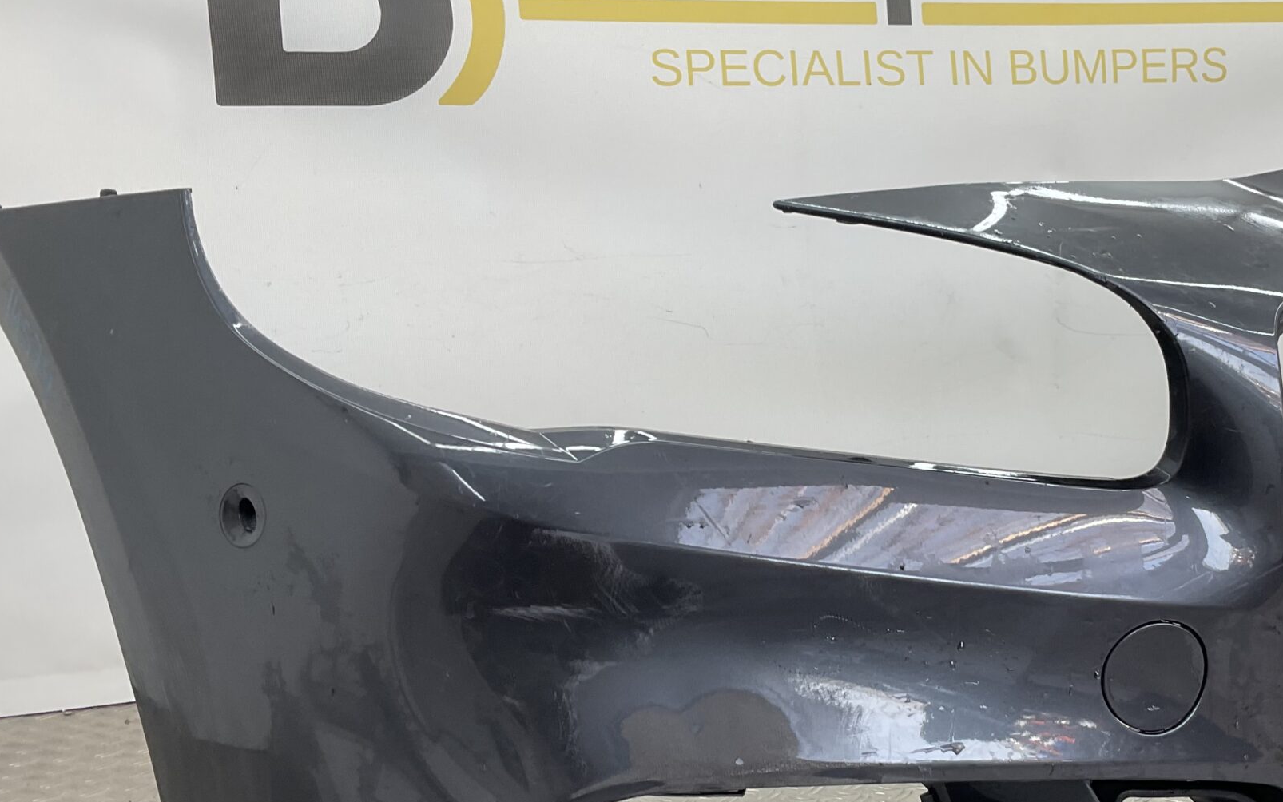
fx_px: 1713
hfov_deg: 40.6
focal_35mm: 49
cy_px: 482
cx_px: 845
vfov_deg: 26.3
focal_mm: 3
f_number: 1.8
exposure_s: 1/120
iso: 20
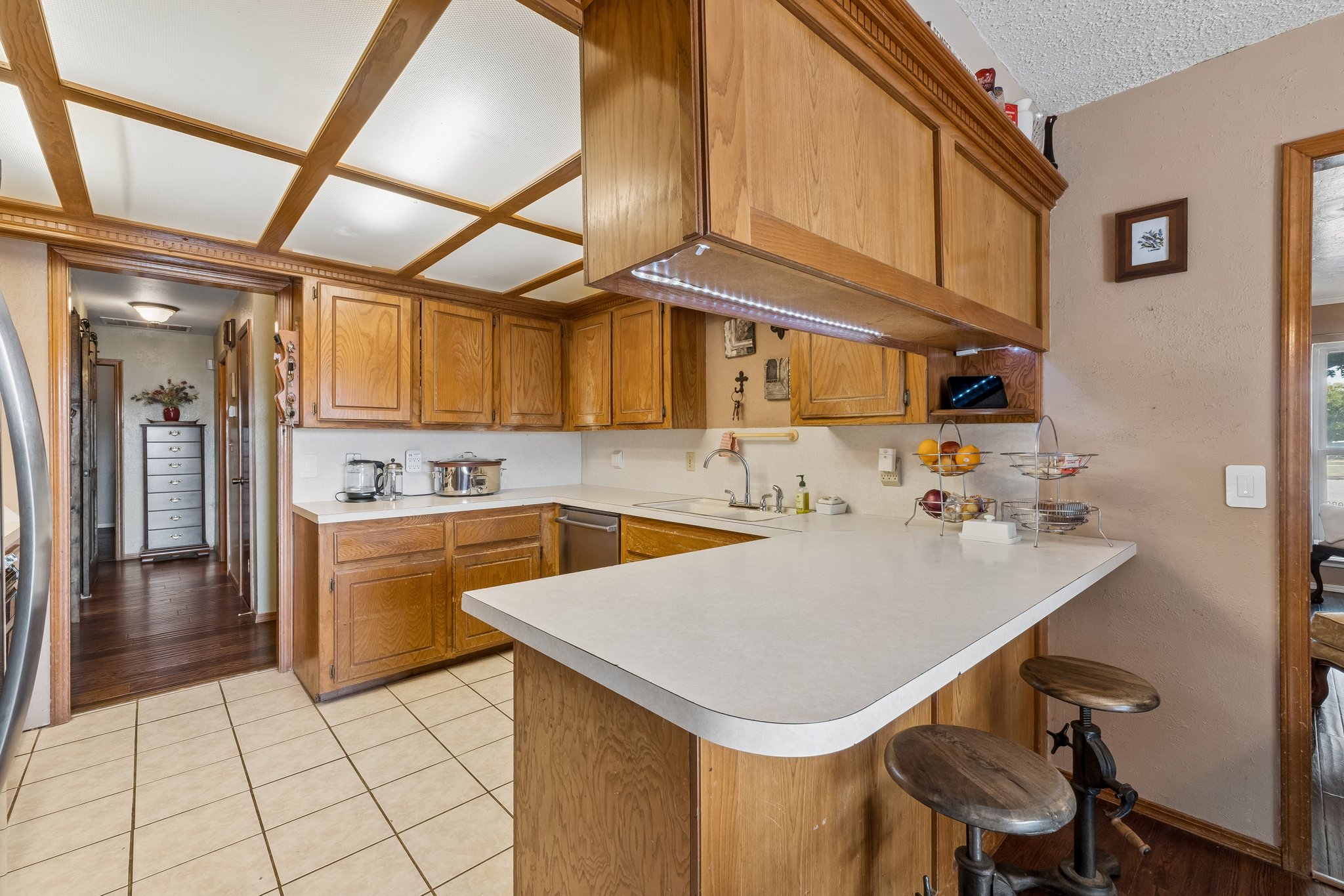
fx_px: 560
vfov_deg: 77.3
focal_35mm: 15
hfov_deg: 100.4
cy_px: 448
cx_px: 672
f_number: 10
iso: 200
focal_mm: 10
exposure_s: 1/20
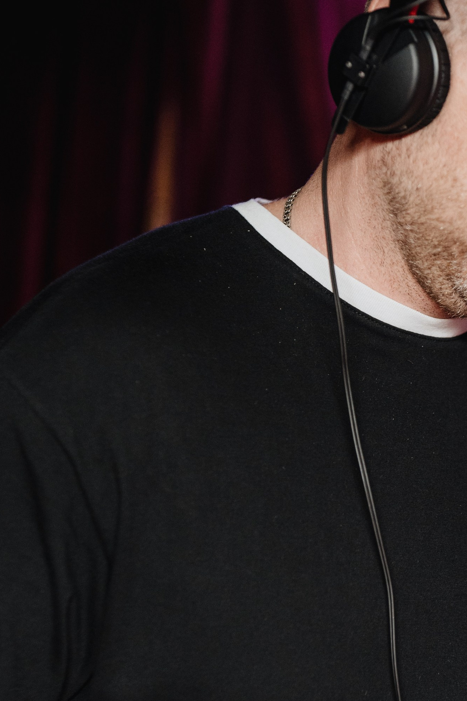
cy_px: 392
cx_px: 350
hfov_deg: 13.3
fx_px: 2004
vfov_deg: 19.8
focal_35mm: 103
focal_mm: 50
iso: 3200
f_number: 2
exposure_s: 1/160
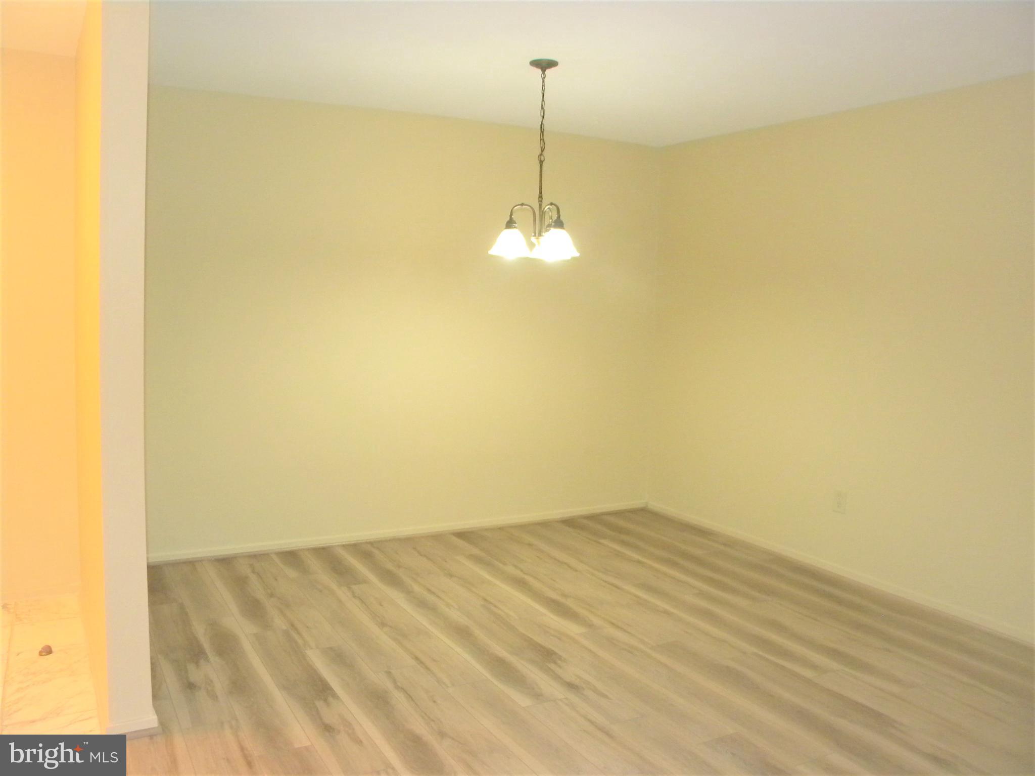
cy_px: 388
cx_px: 518
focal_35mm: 28
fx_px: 837
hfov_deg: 63.4
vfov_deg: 49.7
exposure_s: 1/26
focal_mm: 5
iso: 400
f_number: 3.5
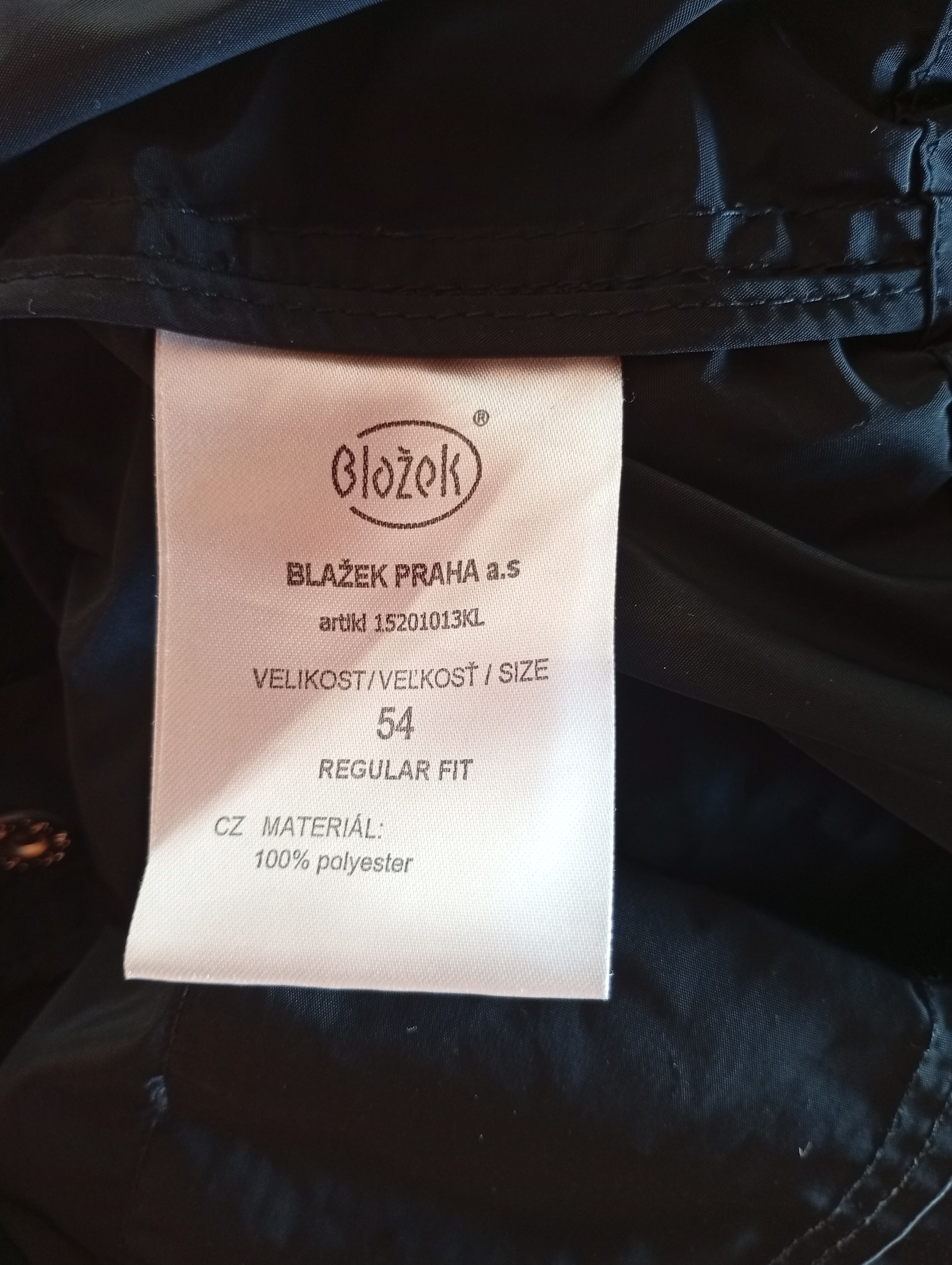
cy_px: 632
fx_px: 1061
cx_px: 476
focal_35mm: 29
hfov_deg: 48.3
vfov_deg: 61.6
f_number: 1.8
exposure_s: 1/50
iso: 248
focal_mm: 3.84
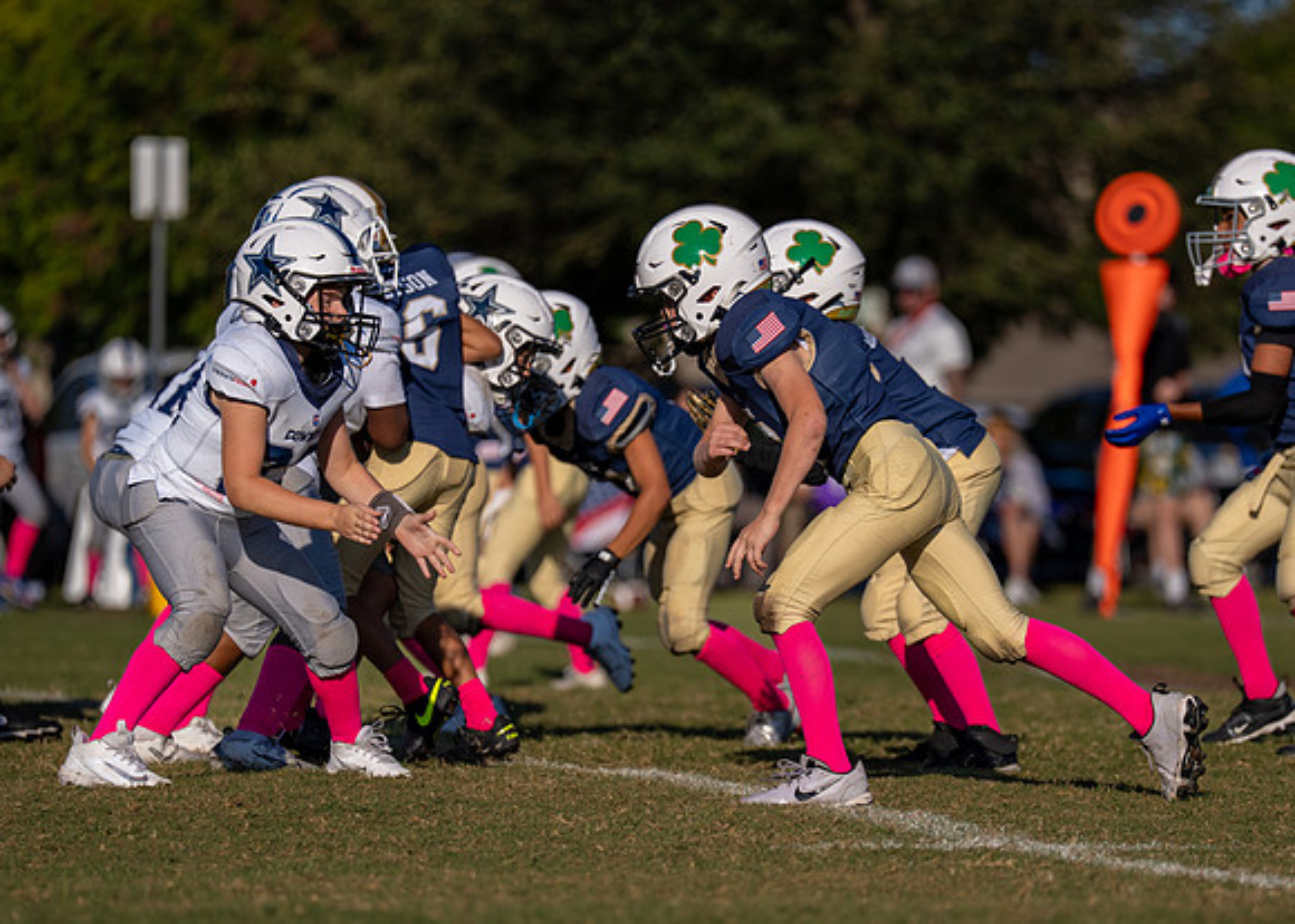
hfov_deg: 7.0
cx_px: 752
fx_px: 10529
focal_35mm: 286
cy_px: 584
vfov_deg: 5.0
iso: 200
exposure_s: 1/6400
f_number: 2.8
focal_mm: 200
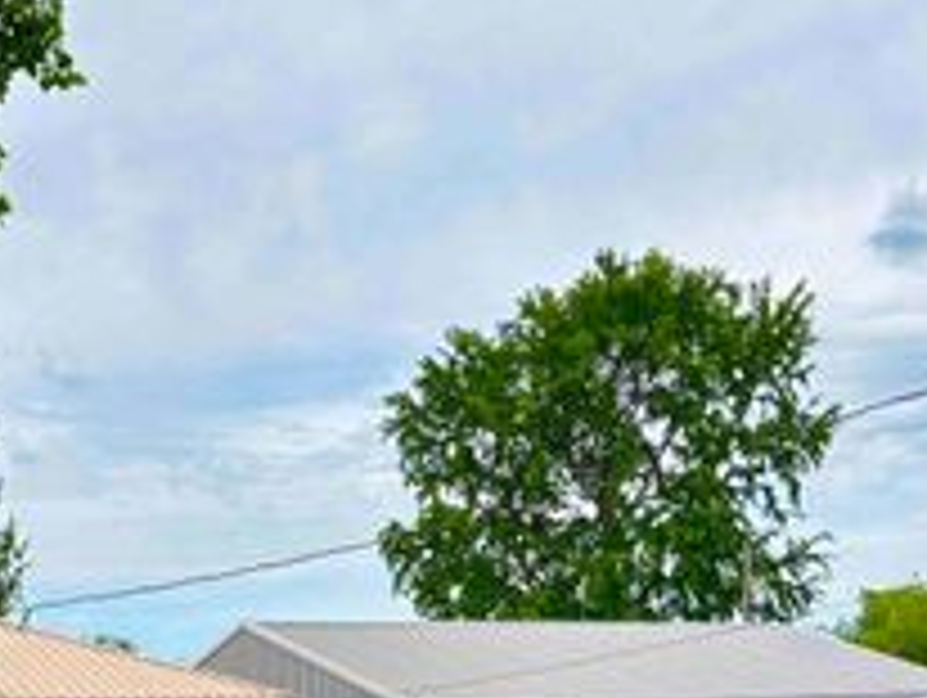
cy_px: 732
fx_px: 1689
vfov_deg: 22.3
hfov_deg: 28.9
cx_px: 14
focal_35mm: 63
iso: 50
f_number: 1.6
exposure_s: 1/3021
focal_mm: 5.96
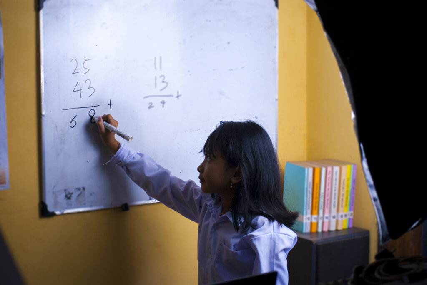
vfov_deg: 16.6
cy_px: 142
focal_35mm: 82
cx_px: 214
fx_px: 979
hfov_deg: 24.6
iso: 200
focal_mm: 55
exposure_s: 1/60
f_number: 4
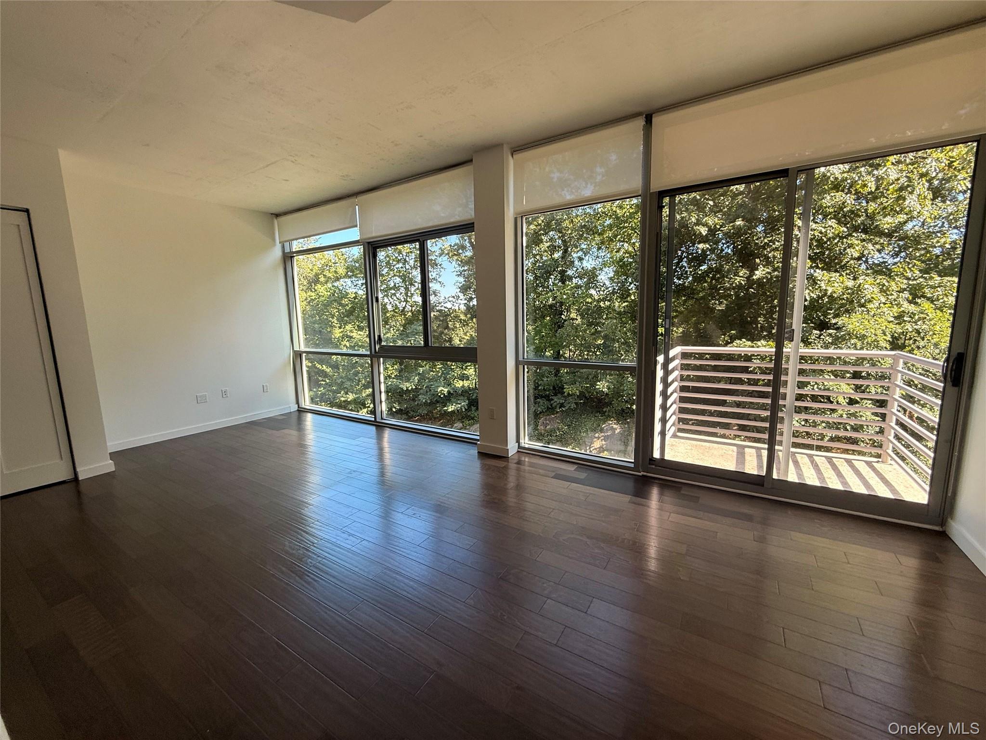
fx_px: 399
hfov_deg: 102.1
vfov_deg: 85.7
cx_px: 493
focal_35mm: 14
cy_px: 370
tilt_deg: -7.4
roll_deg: -0.2
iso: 64
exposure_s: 1/128
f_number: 2.2
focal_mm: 2.22
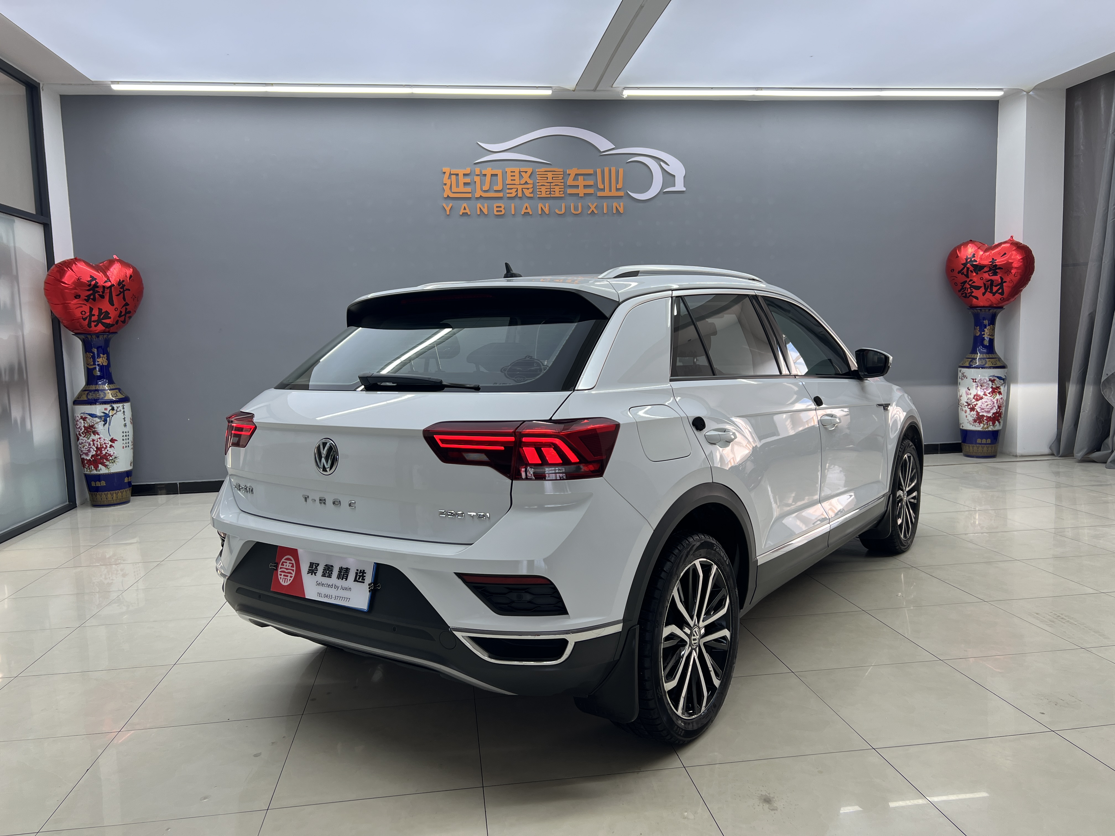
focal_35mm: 26
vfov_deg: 53.1
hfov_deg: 67.3
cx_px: 558
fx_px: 837
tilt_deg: -6.4
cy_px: 418
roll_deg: +1.9
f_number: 1.5
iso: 40
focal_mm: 5.7
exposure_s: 1/152
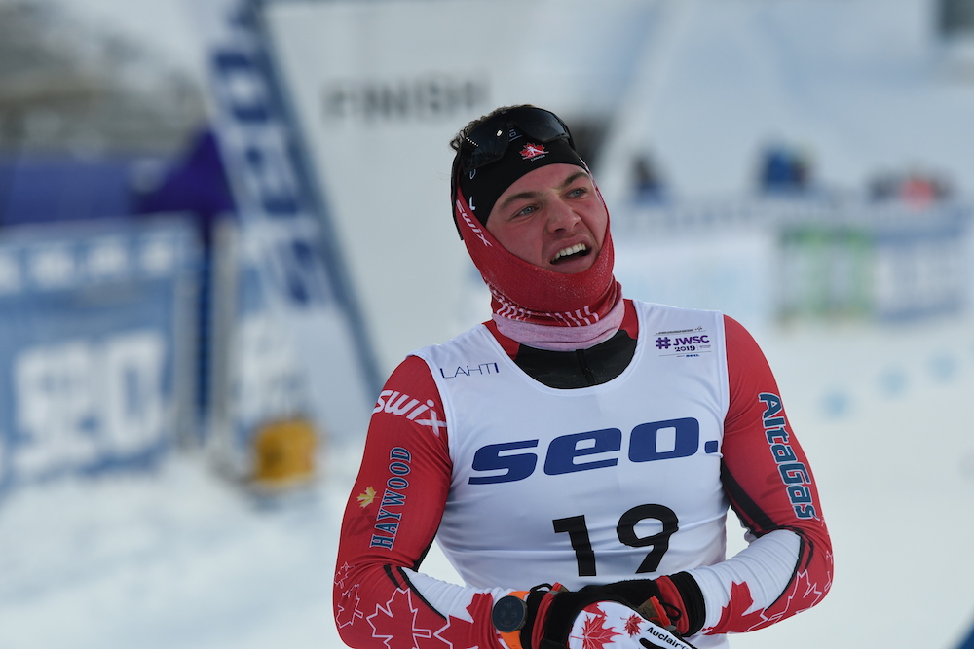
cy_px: 324
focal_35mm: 240
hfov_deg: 8.6
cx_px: 487
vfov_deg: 5.7
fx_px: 6494
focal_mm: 160
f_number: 3.5
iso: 640
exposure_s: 1/2000
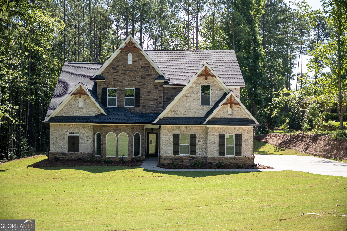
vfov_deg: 31.2
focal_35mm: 43
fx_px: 414
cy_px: 116
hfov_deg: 45.4
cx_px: 174
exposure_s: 1/8000
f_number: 2.8
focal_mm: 43
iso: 640
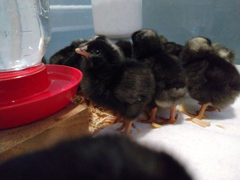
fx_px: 139
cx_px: 120
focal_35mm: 20
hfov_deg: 81.7
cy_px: 90
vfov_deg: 66.0
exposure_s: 1/15
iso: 1632
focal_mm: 3.54
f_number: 2
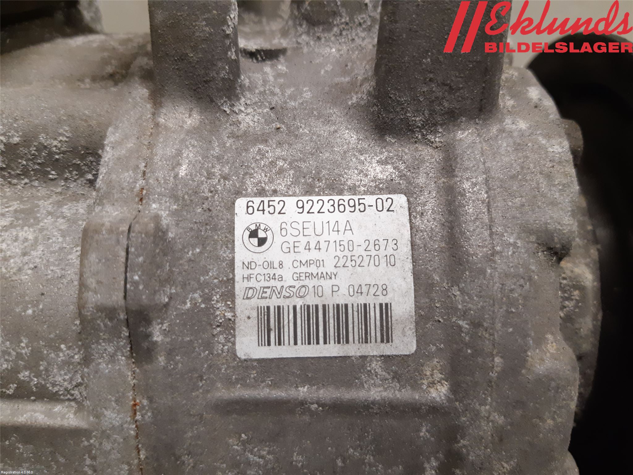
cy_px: 238
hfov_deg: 67.3
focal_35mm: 26
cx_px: 316
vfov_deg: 53.1
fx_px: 475
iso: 250
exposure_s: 1/50
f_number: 1.7
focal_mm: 3.93
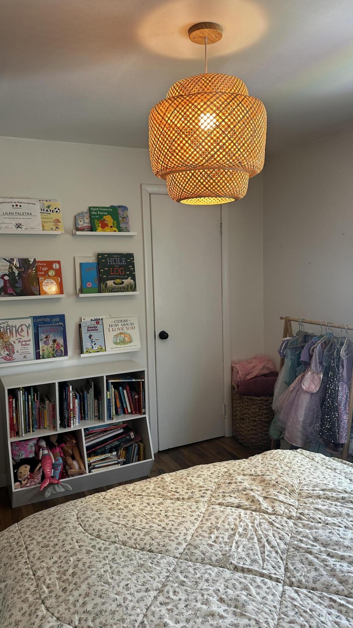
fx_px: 449
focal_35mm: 27
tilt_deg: -4.8
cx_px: 170
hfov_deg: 42.9
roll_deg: +1.2
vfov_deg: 69.9
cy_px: 311
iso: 125
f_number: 1.78
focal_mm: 6.86
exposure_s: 1/60
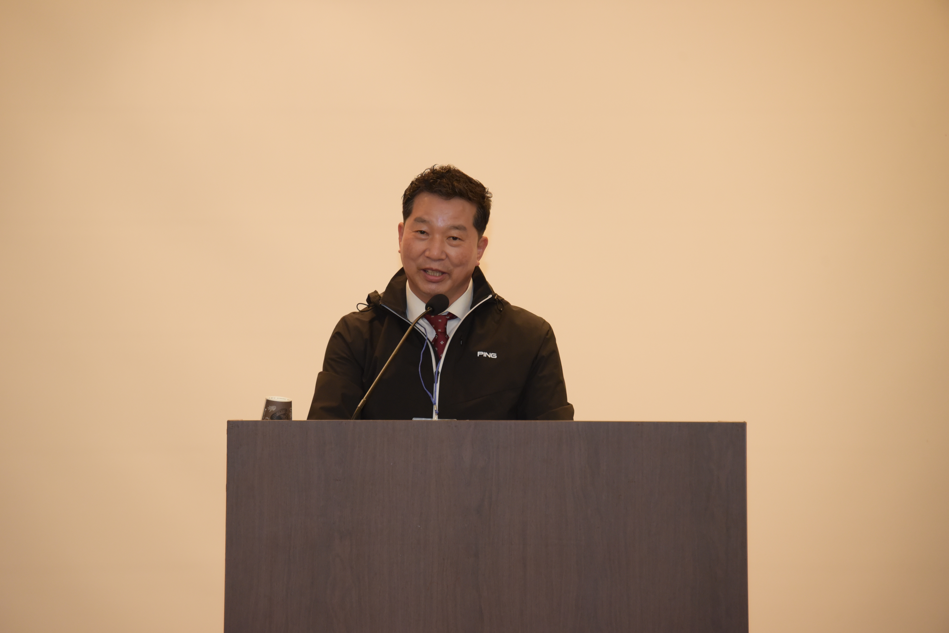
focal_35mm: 200
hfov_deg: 10.3
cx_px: 474
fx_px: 5274
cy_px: 316
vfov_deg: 6.9
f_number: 5.6
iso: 2200
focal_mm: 200
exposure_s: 1/200
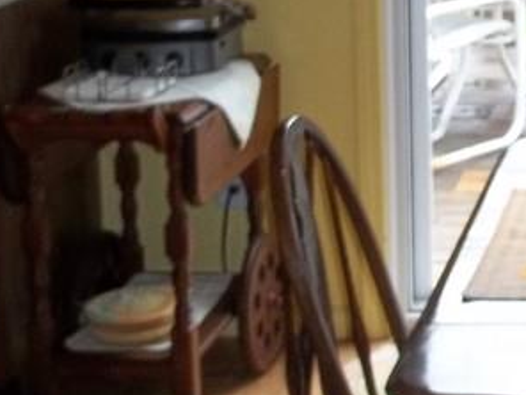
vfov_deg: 12.7
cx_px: 773
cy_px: -66
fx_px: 1732
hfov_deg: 15.9
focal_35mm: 114
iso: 100
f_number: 3.3
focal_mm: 5.9
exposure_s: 1/80
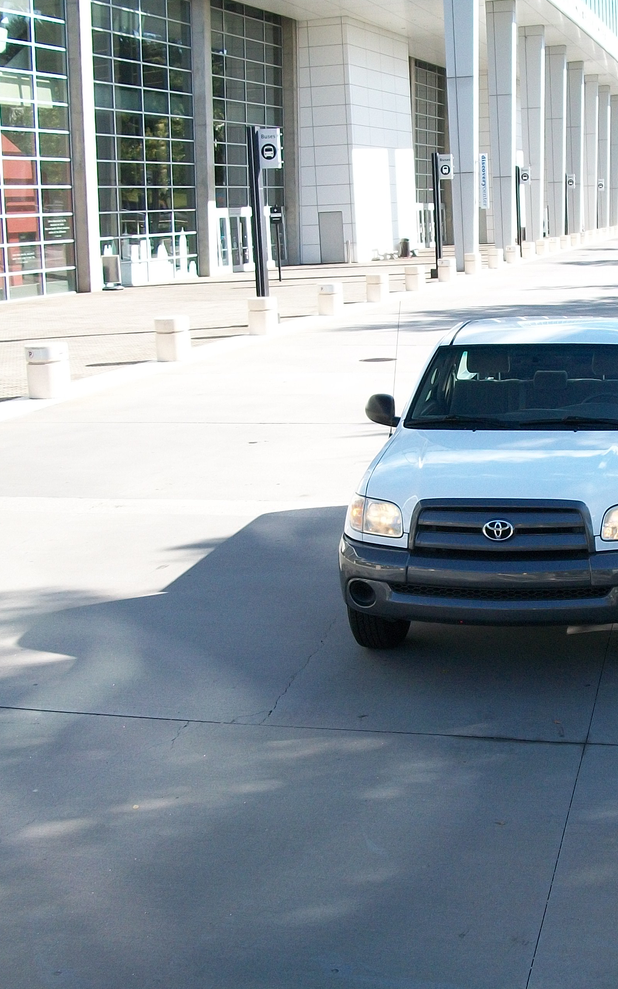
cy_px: 498
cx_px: 494
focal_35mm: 46
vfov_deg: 43.5
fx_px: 1240
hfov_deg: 27.4
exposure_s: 1/400
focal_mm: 5.7
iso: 80
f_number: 2.9
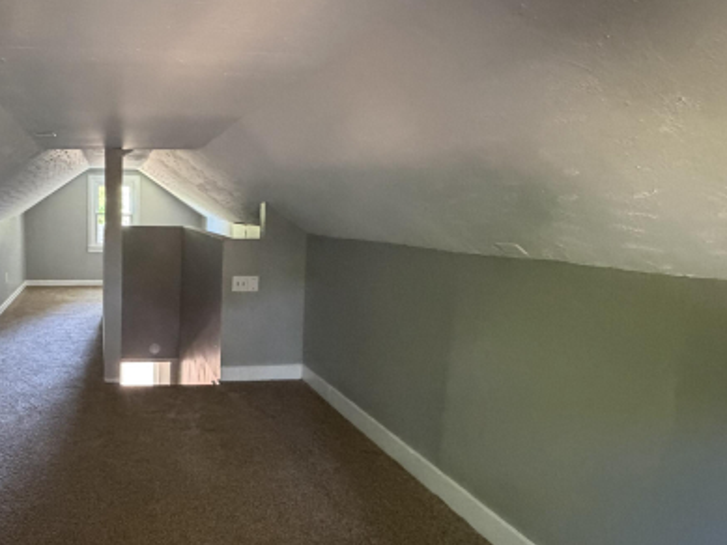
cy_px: 284
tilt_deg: -8.1
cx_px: 145
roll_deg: +0.9
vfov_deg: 56.8
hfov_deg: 65.1
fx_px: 504
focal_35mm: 24
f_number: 2.2
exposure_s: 1/44
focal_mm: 2.22
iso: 1250
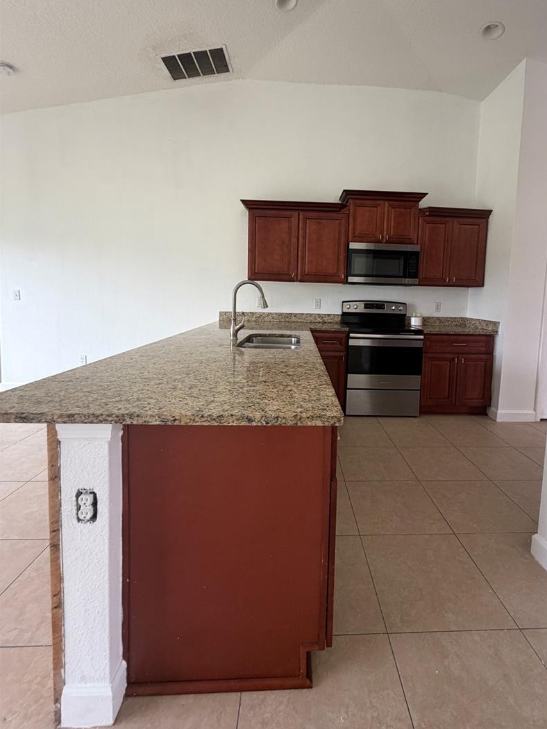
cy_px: 324
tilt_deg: -5.0
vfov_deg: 94.1
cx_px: 312
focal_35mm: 16
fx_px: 337
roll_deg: -2.1
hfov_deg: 77.7
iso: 160
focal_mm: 2.22
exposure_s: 1/121
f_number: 2.2
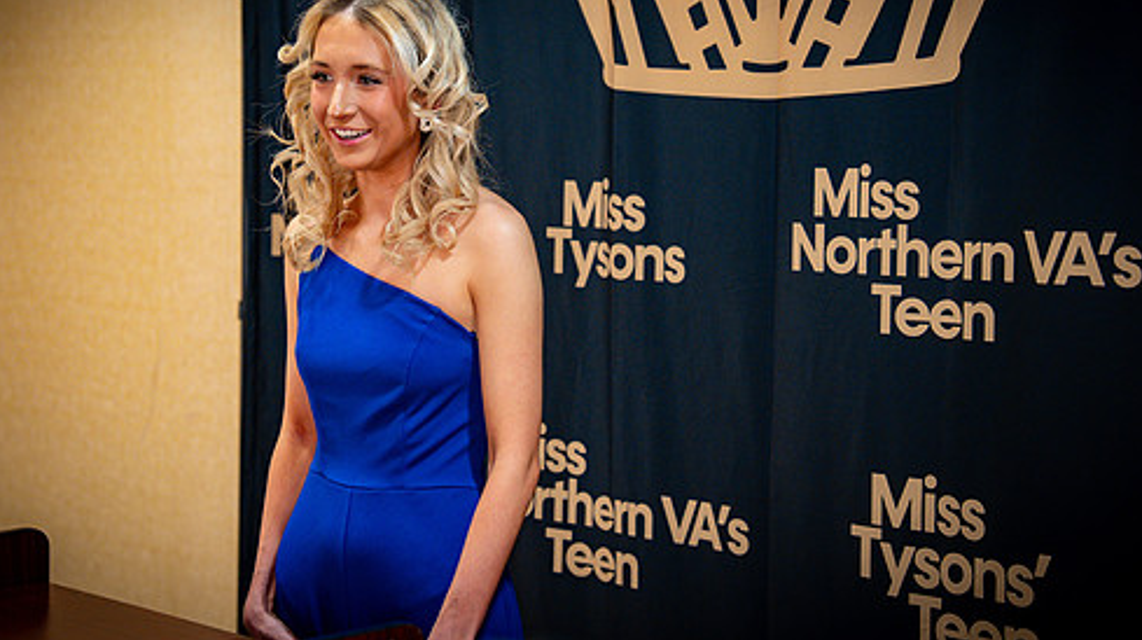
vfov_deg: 15.6
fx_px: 2329
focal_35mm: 77
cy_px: 279
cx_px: 539
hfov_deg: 27.5
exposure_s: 1/125
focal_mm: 62
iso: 800
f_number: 2.8
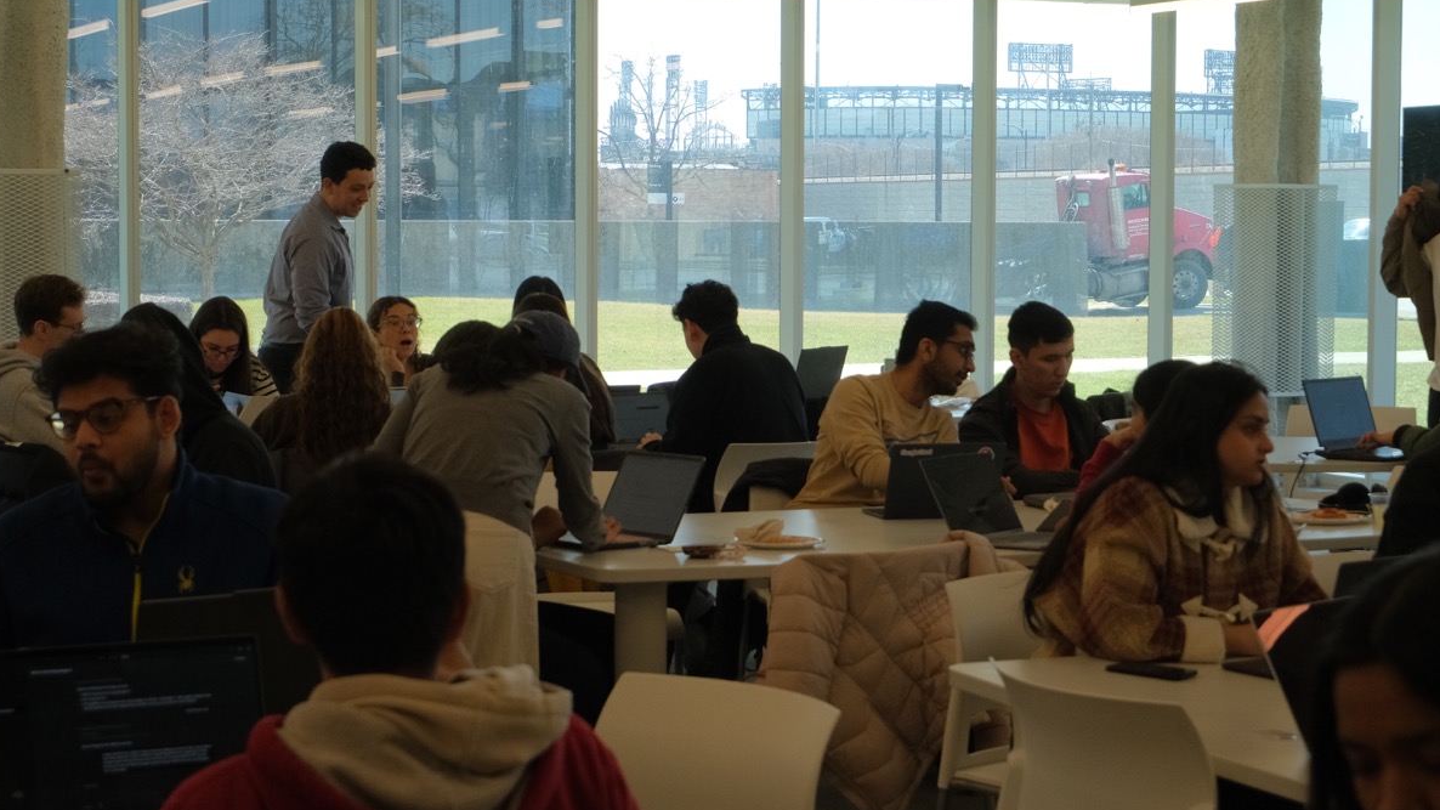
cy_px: 449
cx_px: 714
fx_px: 2711
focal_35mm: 71
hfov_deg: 29.7
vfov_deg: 17.0
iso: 1600
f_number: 5.6
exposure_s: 1/500
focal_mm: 44.5
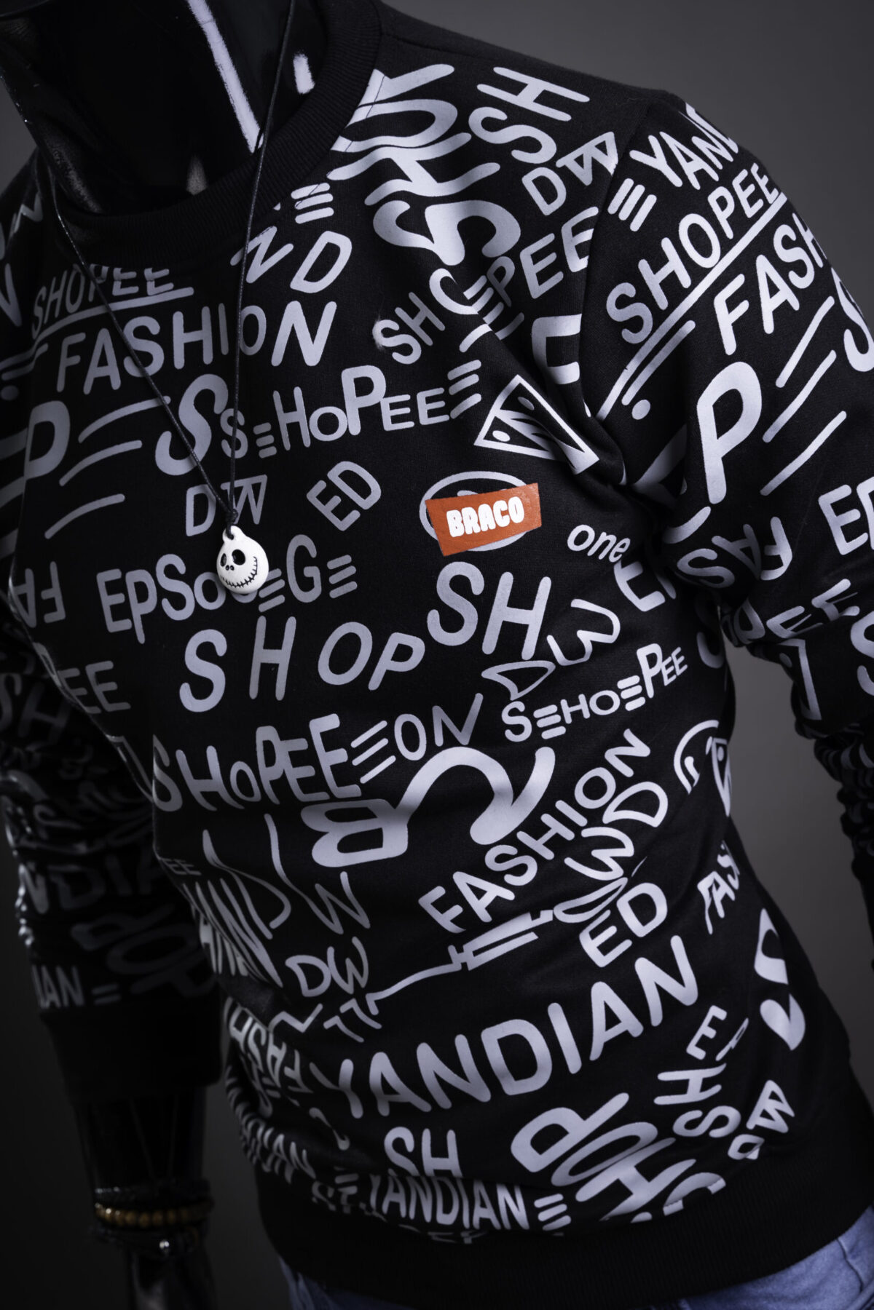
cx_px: 437
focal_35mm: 54
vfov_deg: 36.9
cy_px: 655
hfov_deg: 25.1
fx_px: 1966
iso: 100
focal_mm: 54
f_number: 8
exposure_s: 1/250
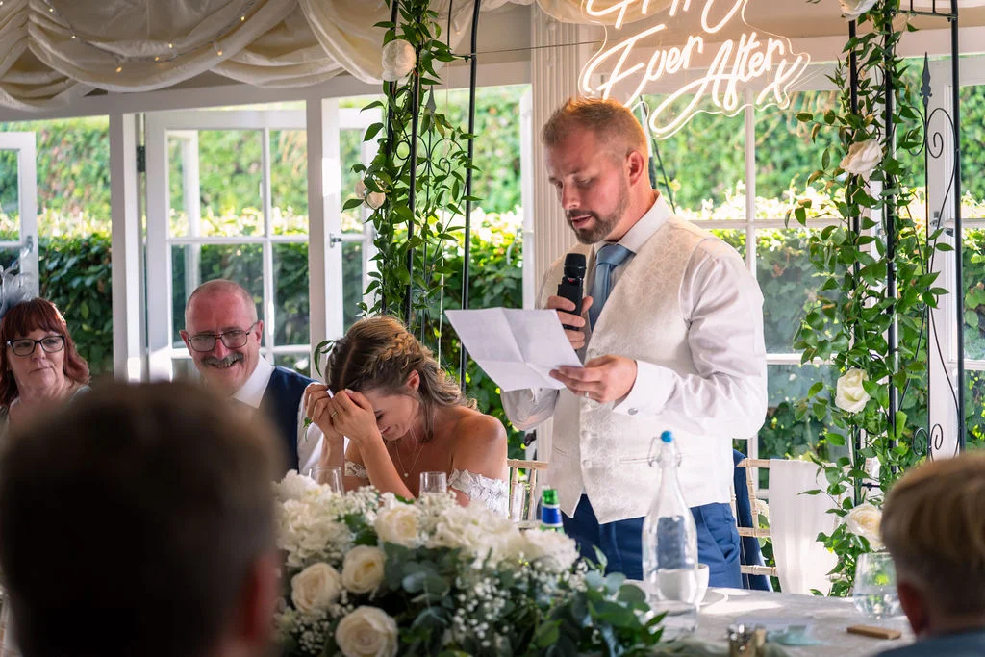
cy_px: 328
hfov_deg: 27.0
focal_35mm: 75
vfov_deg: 18.2
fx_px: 2052
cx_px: 492
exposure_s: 1/200
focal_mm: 75
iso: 640
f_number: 2.8
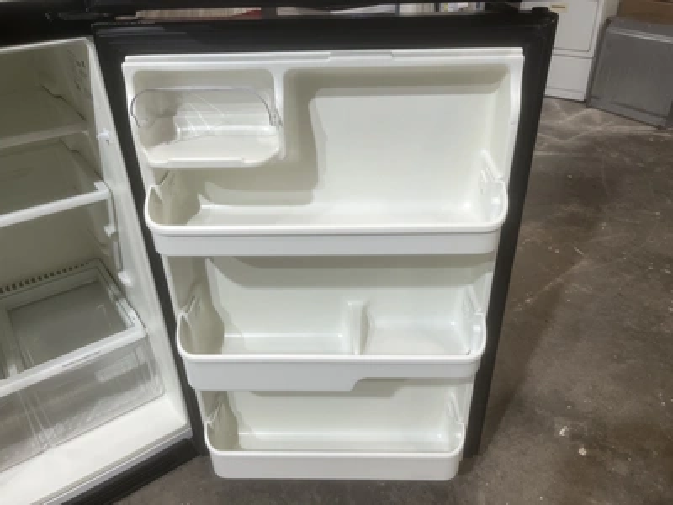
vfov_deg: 53.1
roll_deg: +1.9
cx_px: 336
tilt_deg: -32.3
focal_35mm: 26
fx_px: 505
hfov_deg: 67.3
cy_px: 252
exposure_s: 1/120
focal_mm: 5.1
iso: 100
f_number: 1.6
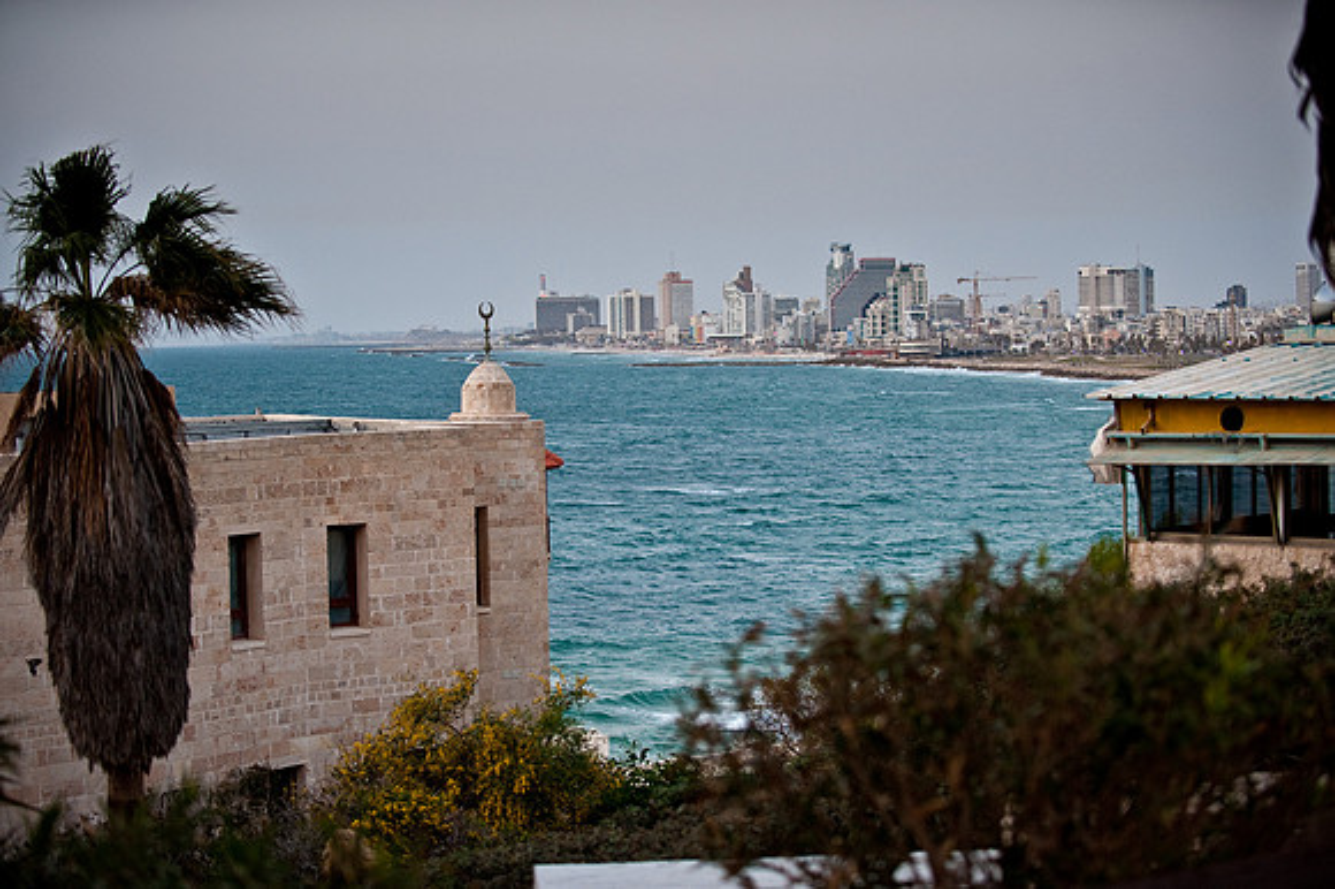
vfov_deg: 19.4
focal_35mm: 70
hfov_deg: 28.9
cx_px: 668
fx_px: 2594
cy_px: 444
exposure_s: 1/320
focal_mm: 70
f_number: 2.8
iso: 800
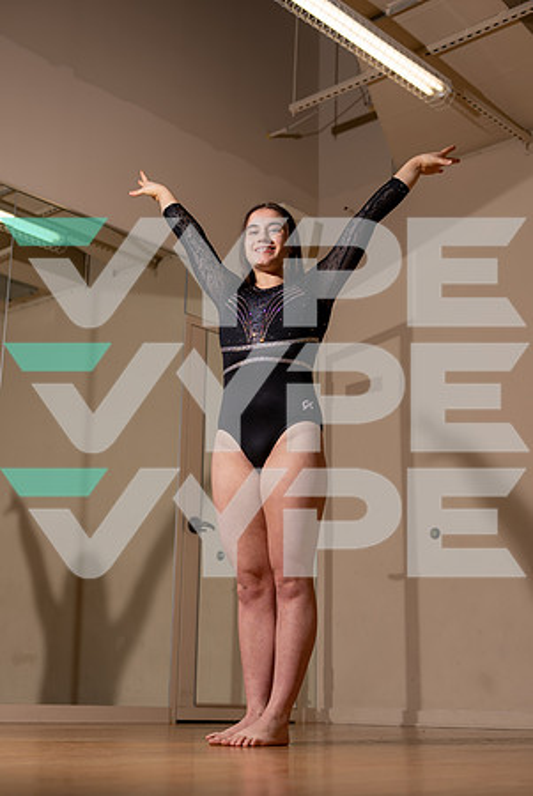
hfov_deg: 27.1
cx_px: 266
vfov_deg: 39.6
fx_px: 1108
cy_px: 398
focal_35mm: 50
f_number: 3.5
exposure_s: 1/320
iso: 64
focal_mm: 50
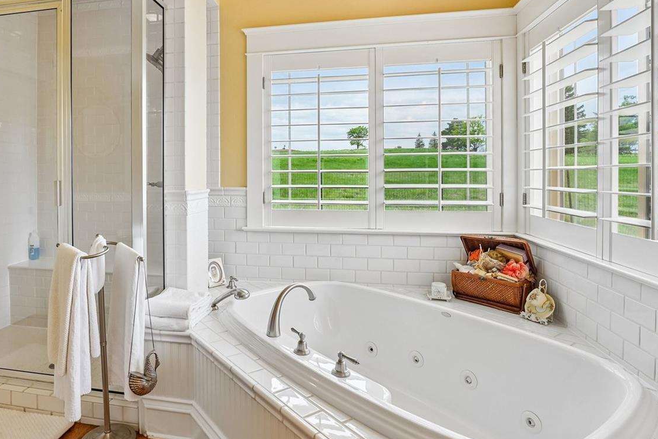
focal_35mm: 20
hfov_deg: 83.0
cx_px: 266
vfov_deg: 61.5
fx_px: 366
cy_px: 178
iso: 100
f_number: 8
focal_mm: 14
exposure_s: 1/40
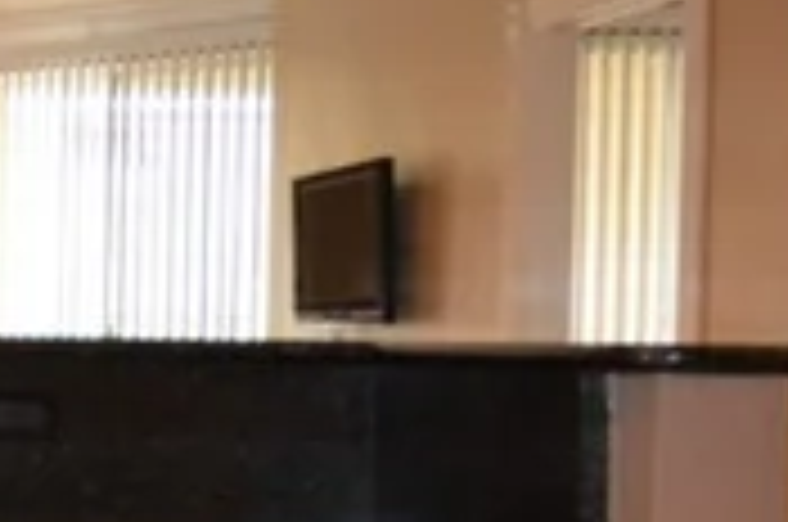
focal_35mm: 88
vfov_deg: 15.4
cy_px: 378
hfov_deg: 17.6
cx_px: -720
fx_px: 1923
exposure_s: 1/60
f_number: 3.5
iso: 640
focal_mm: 10
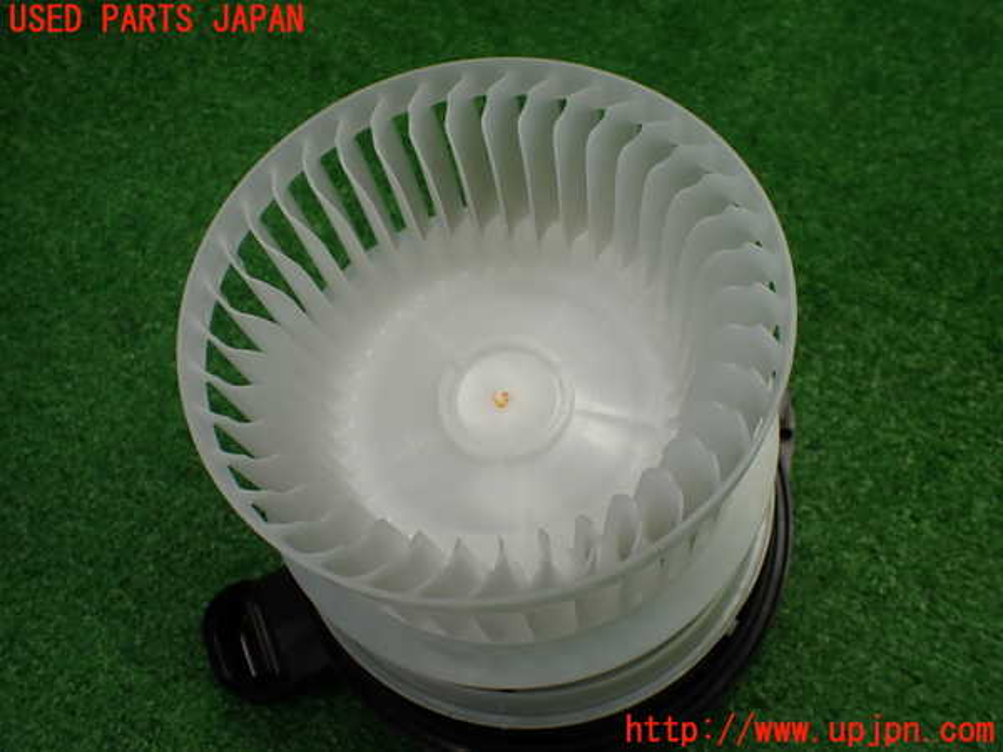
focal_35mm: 30
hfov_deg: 60.0
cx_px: 502
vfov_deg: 46.8
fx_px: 869
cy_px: 376
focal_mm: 5.4
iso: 200
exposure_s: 1/125
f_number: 2.3
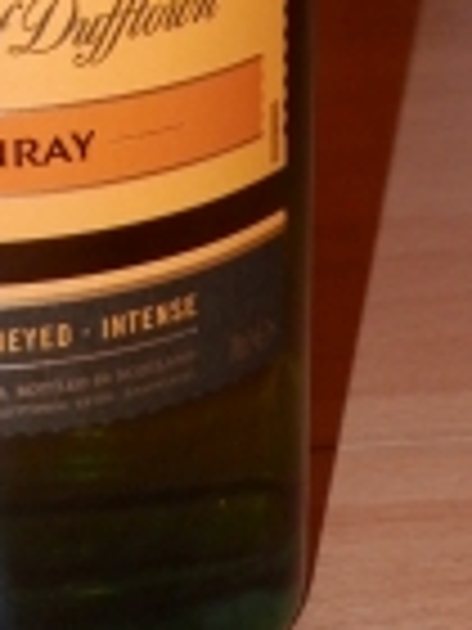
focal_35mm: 114
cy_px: -292
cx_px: 4
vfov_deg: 15.9
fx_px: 2073
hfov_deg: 12.8
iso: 100
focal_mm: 4.5
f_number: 3
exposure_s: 1/30
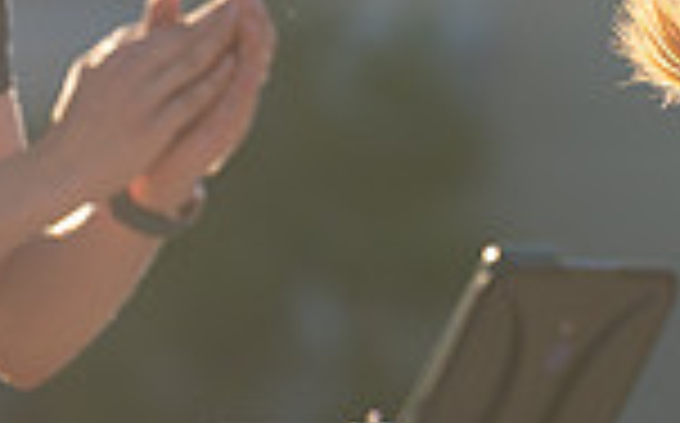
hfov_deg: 3.3
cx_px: 708
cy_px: -249
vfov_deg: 2.0
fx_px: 11921
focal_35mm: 644
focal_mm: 150
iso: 250
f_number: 3.2
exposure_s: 1/1600
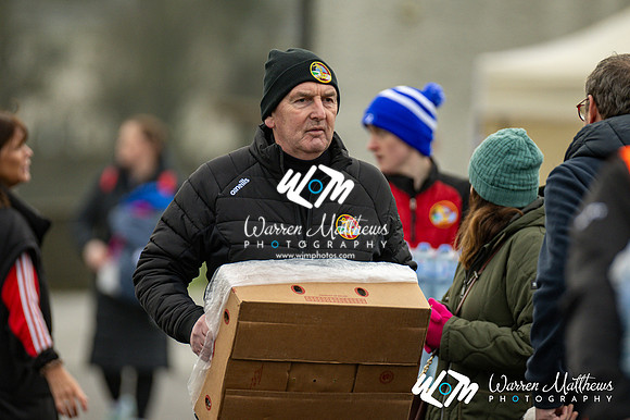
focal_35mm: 375
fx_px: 6559
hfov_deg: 5.5
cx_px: 315
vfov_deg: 3.7
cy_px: 210
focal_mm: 250
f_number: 2.8
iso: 560
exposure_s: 1/1600
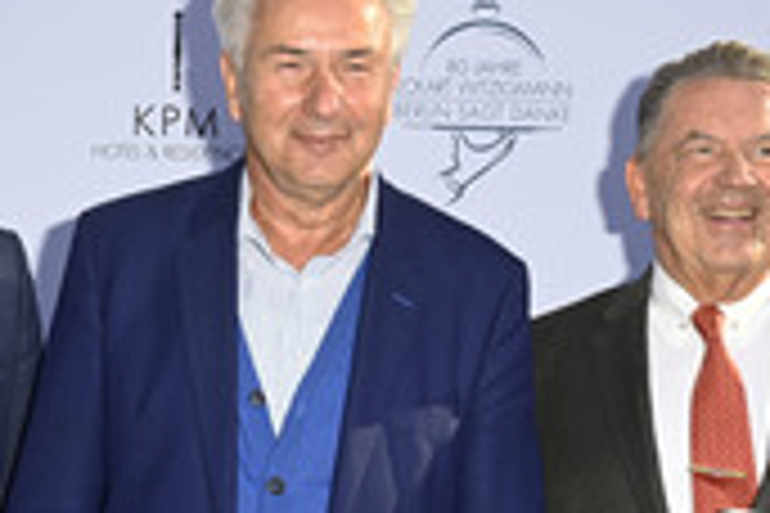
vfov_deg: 18.2
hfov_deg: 27.3
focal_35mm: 74
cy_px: 450
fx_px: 1583
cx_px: 466
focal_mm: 28
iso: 200
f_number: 8
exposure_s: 1/200
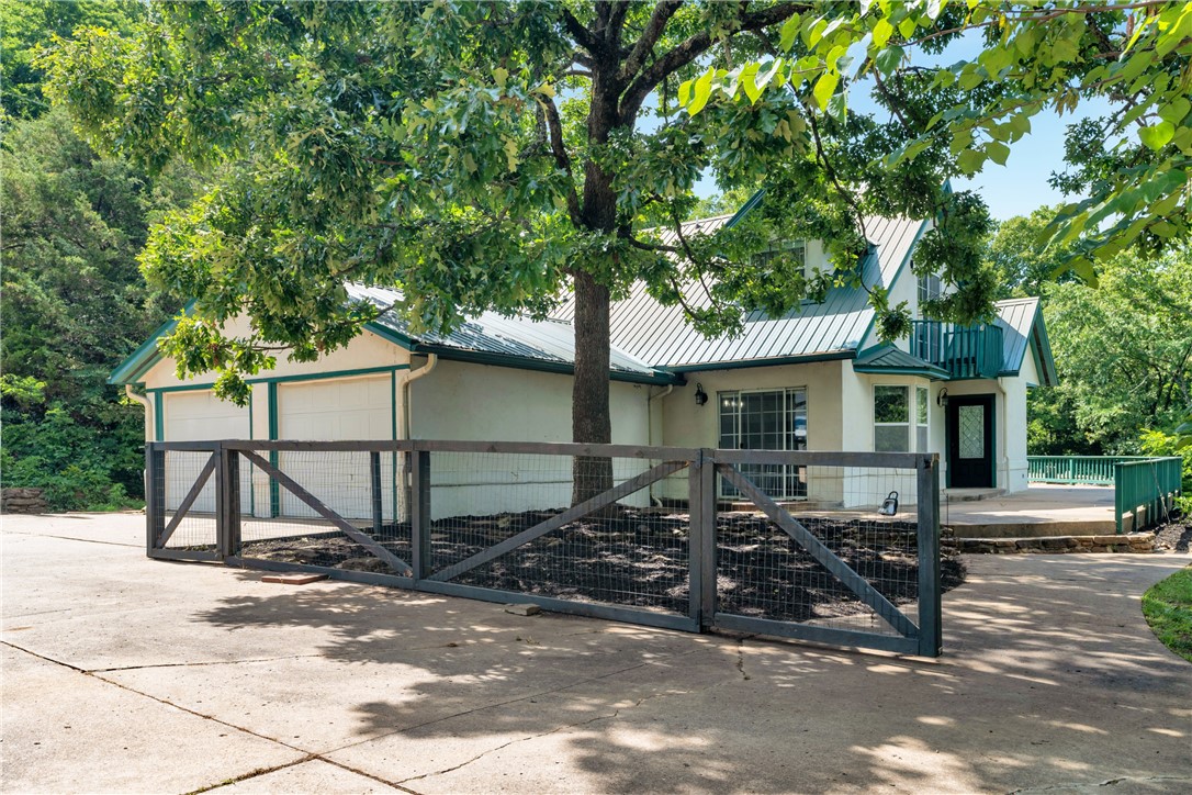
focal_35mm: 28
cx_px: 596
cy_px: 398
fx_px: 927
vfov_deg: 46.4
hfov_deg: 65.5
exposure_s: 1/60
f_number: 6.3
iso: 100
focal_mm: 28
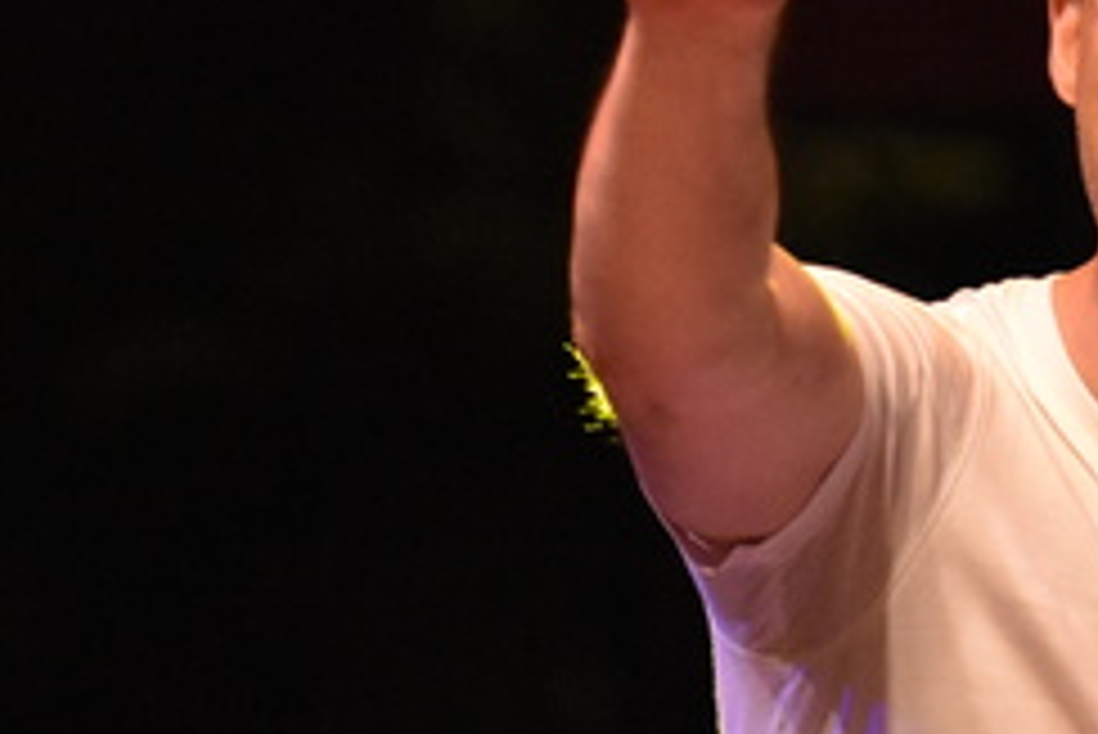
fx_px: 29662
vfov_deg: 1.4
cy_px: 27
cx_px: 1174
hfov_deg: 2.1
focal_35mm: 972
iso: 5000
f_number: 2.8
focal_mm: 200
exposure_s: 1/640
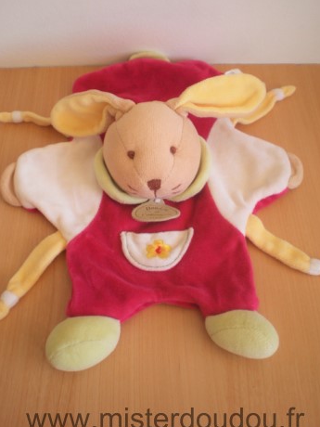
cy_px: 196
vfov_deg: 43.8
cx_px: 164
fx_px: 530
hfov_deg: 33.6
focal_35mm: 43
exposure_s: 1/62.1
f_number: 3.1
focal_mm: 6.3
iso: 111
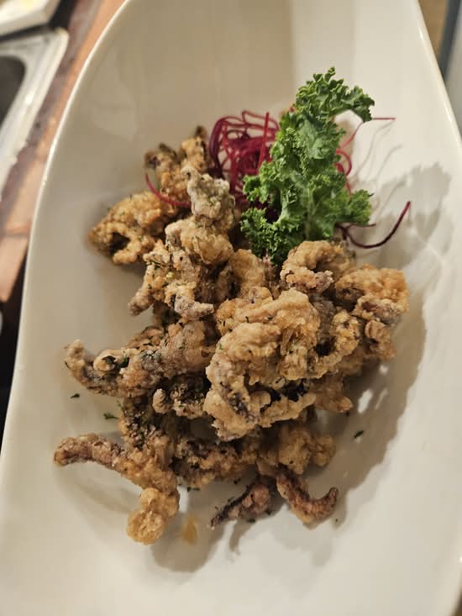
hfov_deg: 58.9
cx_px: 231
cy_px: 308
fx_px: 409
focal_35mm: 23
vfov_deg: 73.9
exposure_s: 1/120
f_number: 1.8
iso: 1000
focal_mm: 5.4
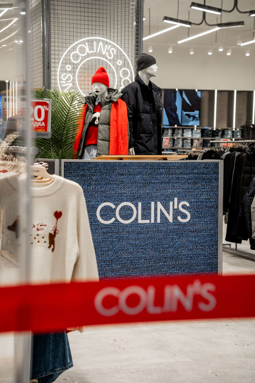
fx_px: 797
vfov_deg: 27.0
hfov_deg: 18.2
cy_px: 192
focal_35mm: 75
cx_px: 128
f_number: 5
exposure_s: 1/100
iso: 500
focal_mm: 75
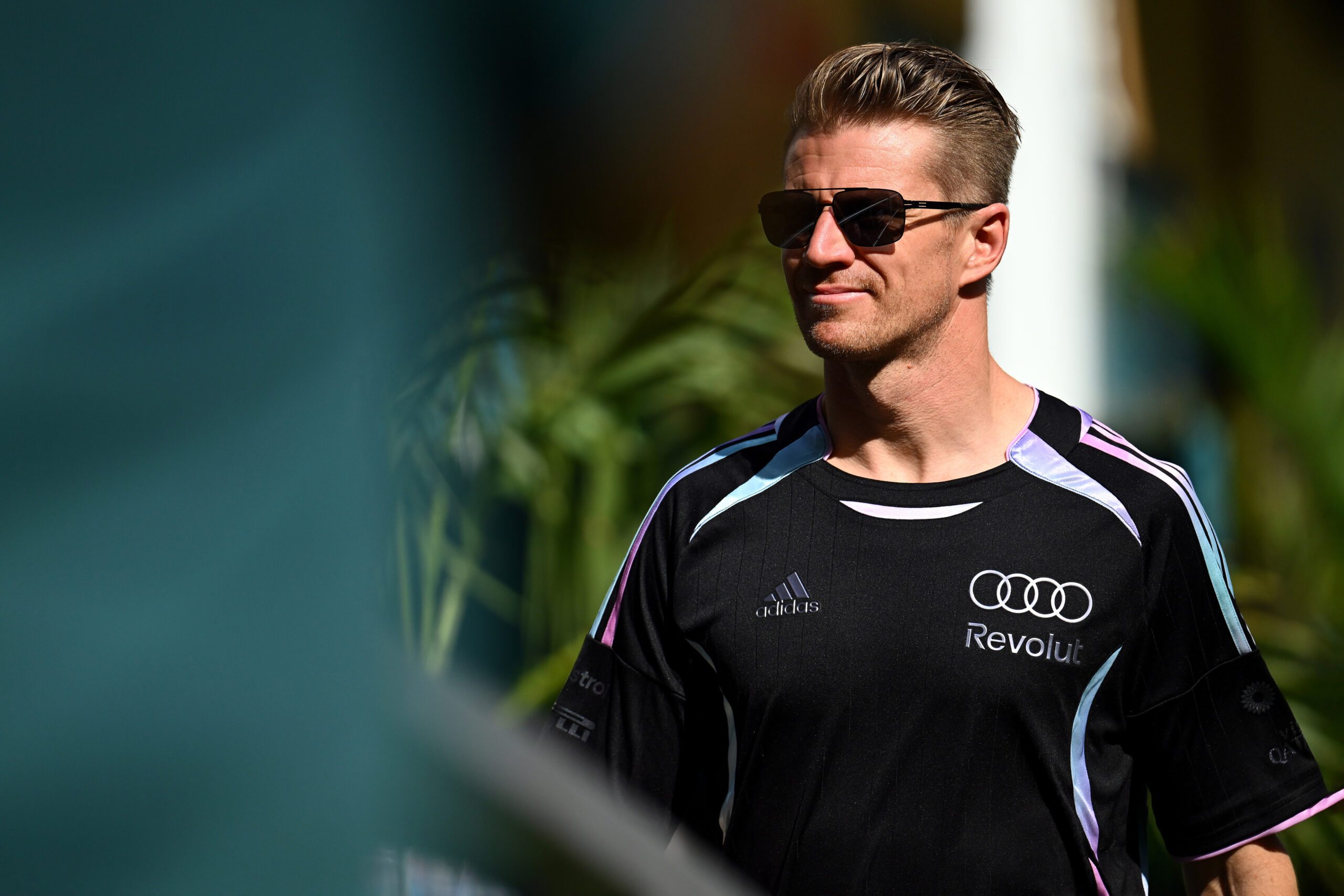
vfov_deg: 3.4
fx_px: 14930
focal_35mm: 400
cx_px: 672
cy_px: 448
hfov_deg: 5.2
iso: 400
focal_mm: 400
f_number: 4.5
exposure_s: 1/3200
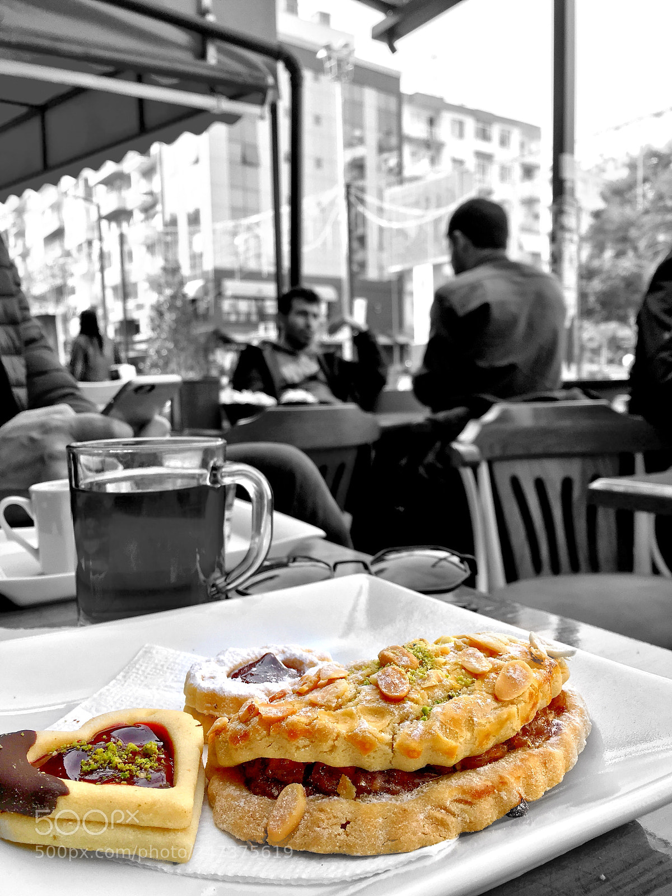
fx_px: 751
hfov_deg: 48.2
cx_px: 336
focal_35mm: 29
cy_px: 448
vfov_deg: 61.7
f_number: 2.2
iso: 25
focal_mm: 4.15
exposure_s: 1/591
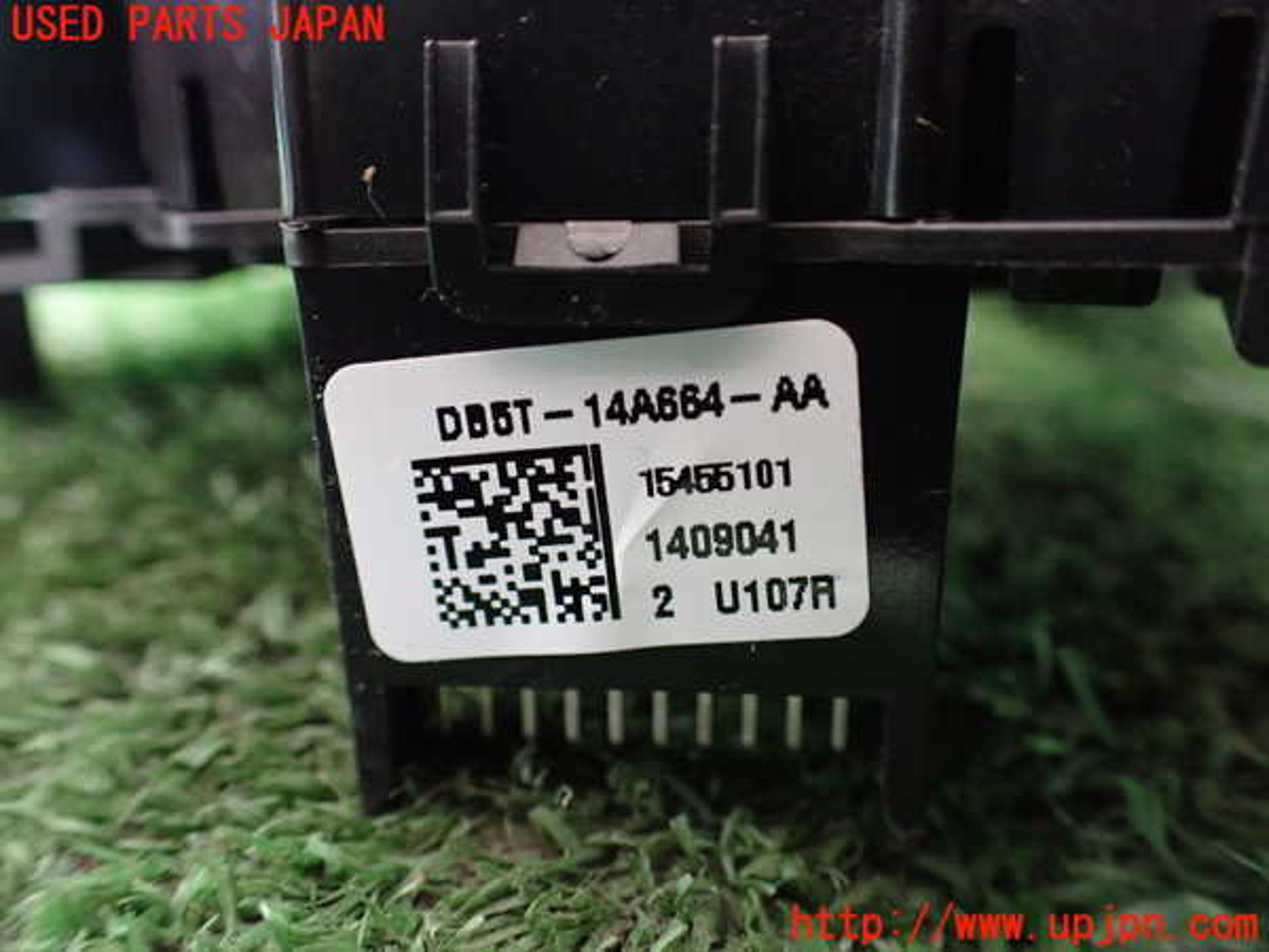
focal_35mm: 30
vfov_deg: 46.8
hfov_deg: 60.0
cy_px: 476
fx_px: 1100
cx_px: 634
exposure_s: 1/30
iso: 1000
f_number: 2.3
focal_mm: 5.4
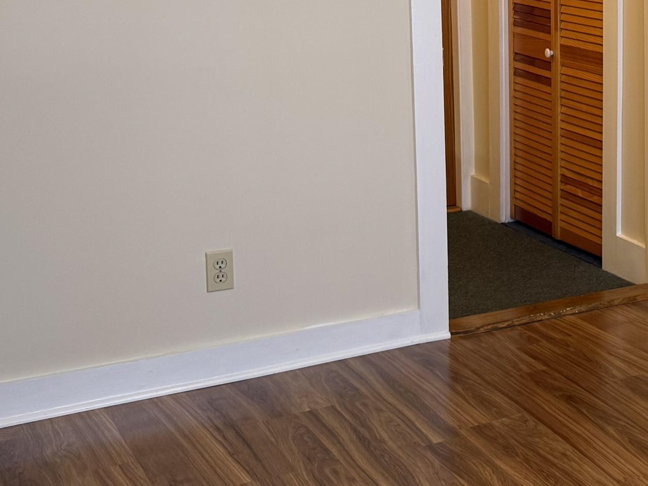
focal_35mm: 67
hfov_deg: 25.1
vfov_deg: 21.7
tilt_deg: -9.3
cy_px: 119
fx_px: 1254
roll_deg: -2.3
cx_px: 837
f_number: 1.78
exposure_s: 1/60
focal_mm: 6.76
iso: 160
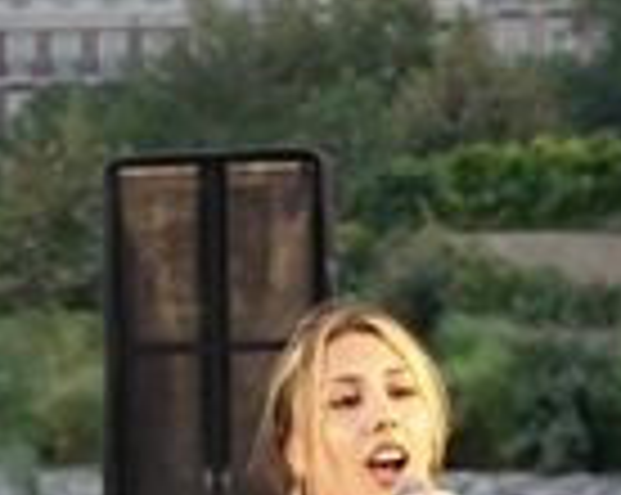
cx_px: 248
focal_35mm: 251
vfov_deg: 5.8
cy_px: 1316
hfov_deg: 7.7
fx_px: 4607
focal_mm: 24
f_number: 2.8
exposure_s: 1/250
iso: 1000
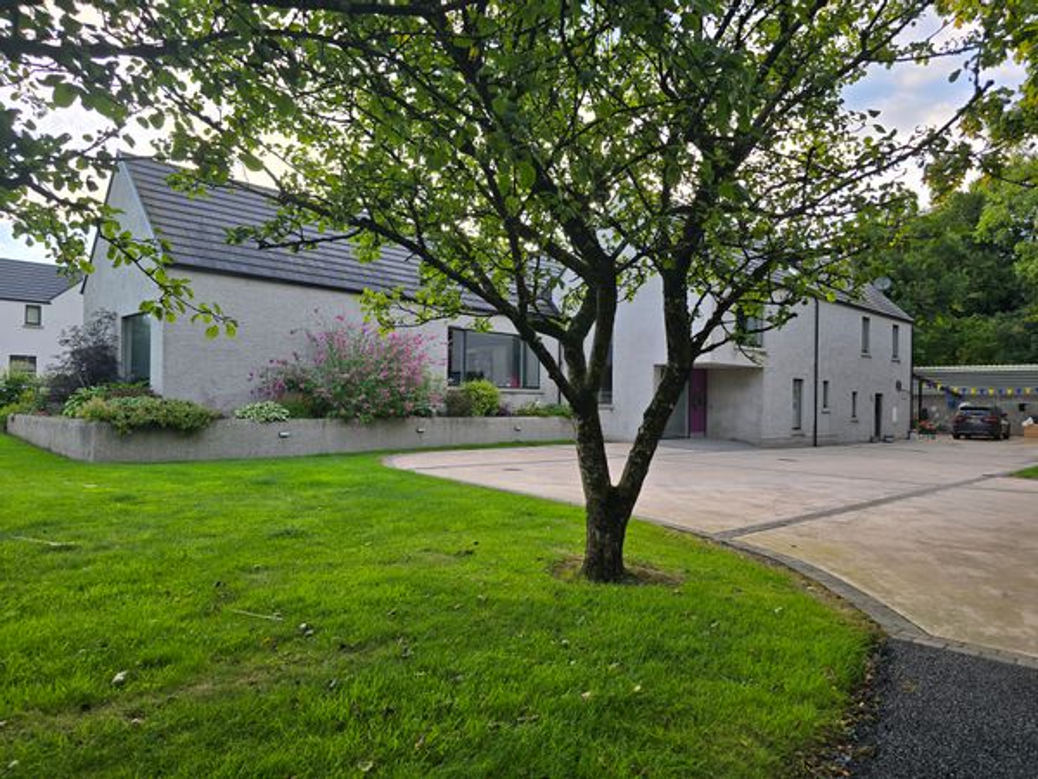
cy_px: 390
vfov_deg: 58.9
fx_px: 690
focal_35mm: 23
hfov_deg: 73.9
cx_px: 519
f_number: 1.7
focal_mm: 6.3
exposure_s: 1/180
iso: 12
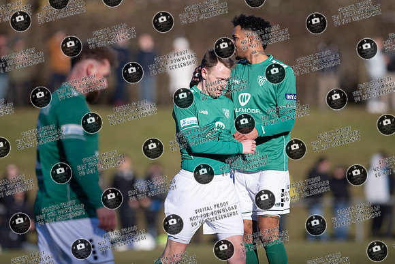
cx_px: 194
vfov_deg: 3.9
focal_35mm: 348
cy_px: 111
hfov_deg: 5.9
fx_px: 3823
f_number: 3.2
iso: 90
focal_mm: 300
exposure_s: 1/1600
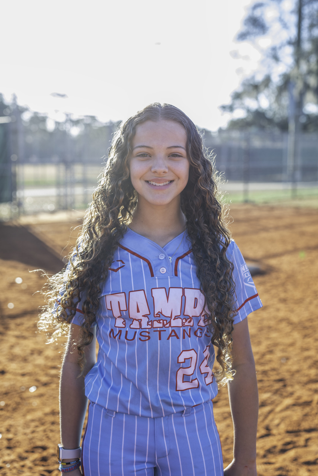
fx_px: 662
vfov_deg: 39.6
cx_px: 159
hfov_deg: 27.0
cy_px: 238
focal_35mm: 50
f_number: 3.2
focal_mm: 50
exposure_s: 1/400
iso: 200
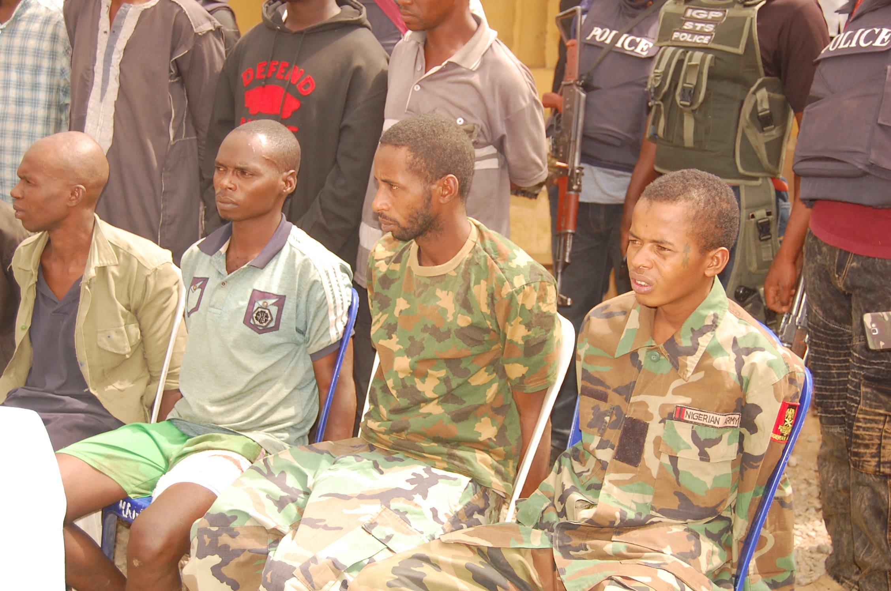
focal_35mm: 52
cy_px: 296
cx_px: 446
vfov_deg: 25.7
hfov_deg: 37.9
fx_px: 1297
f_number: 4.8
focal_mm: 35
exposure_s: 1/500
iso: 400
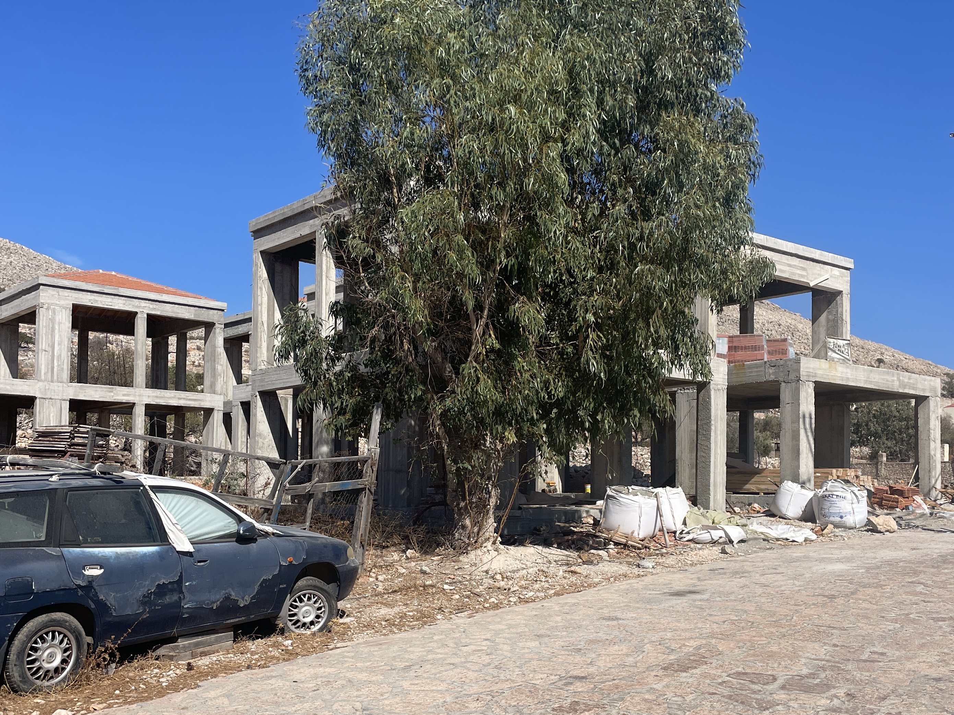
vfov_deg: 53.1
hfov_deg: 67.3
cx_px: 477
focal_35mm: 26
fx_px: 716
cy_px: 358
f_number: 1.6
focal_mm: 4.2
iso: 32
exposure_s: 1/5291
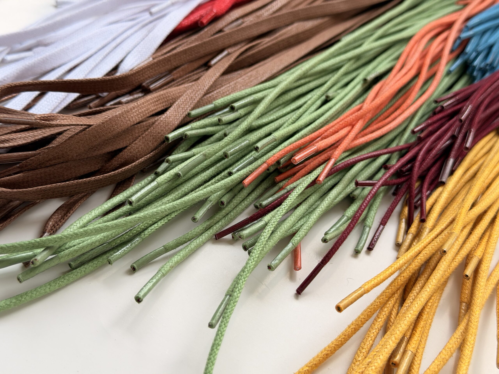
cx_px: 250
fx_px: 692
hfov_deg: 39.7
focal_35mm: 48
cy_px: 187
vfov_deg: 30.3
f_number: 1.78
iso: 100
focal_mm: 6.76
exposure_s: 1/108
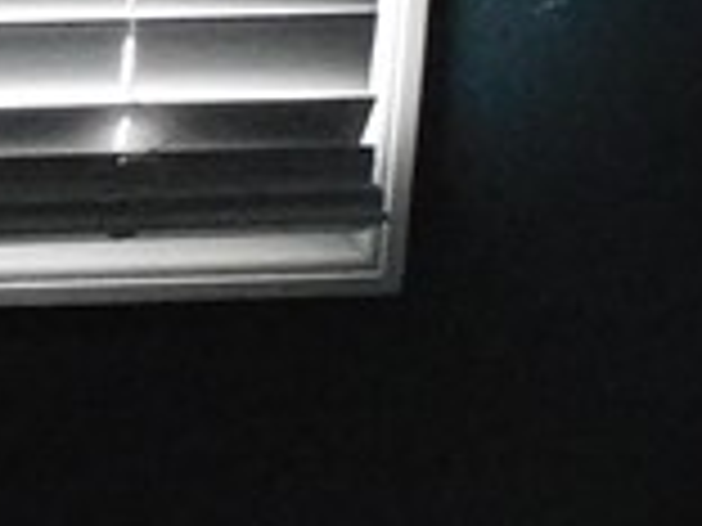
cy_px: -13
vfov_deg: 3.5
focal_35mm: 426
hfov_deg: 4.6
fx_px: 8639
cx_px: -360
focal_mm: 11.6
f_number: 4.2
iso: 800
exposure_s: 1/50
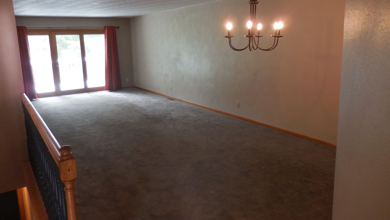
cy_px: 96
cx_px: 191
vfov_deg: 41.4
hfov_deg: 67.9
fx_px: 290
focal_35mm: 28
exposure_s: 1/30
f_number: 3.3
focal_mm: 4.5
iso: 250
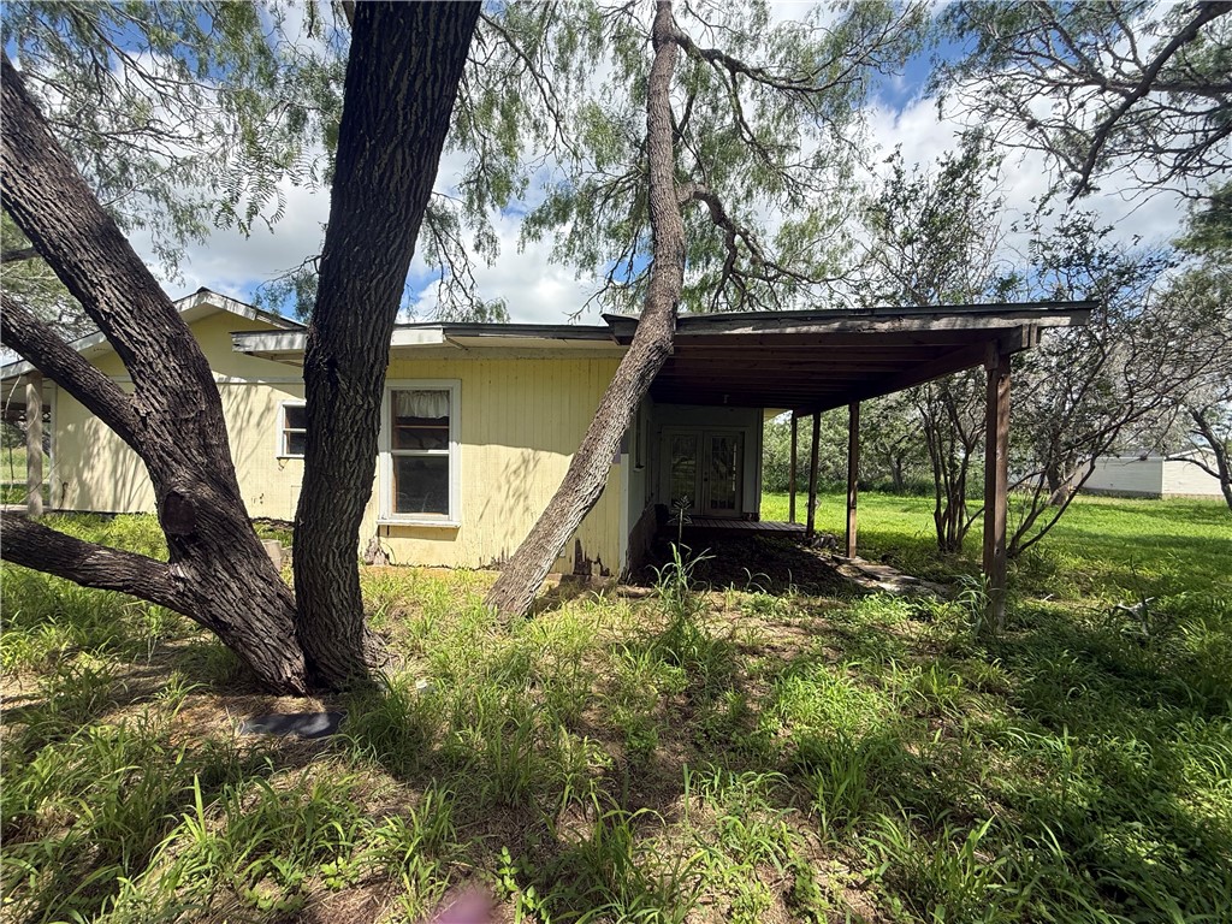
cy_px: 462
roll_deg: -3.1
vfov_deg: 85.7
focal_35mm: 14
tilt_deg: -1.3
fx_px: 498
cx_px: 616
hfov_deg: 102.1
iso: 50
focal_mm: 2.22
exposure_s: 1/1145
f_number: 2.2
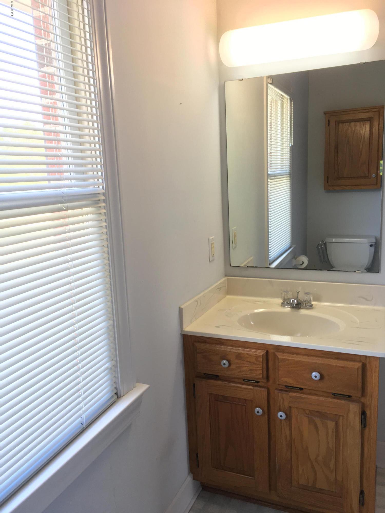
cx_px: 192
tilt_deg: -11.9
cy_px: 256
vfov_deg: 61.7
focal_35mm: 29
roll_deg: +2.7
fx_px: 430
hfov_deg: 48.2
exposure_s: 1/30
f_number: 2.2
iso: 50
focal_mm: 4.15
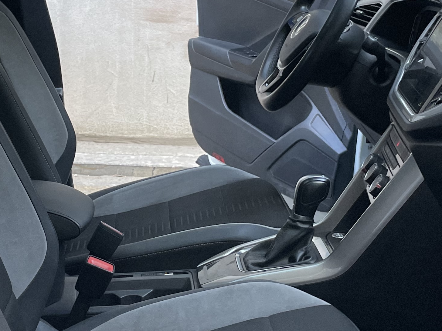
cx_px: 154
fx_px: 919
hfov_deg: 26.9
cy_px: 126
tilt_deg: -13.0
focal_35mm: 72
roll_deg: -1.9
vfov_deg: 20.4
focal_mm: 4.2
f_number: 1.6
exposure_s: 1/105
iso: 125
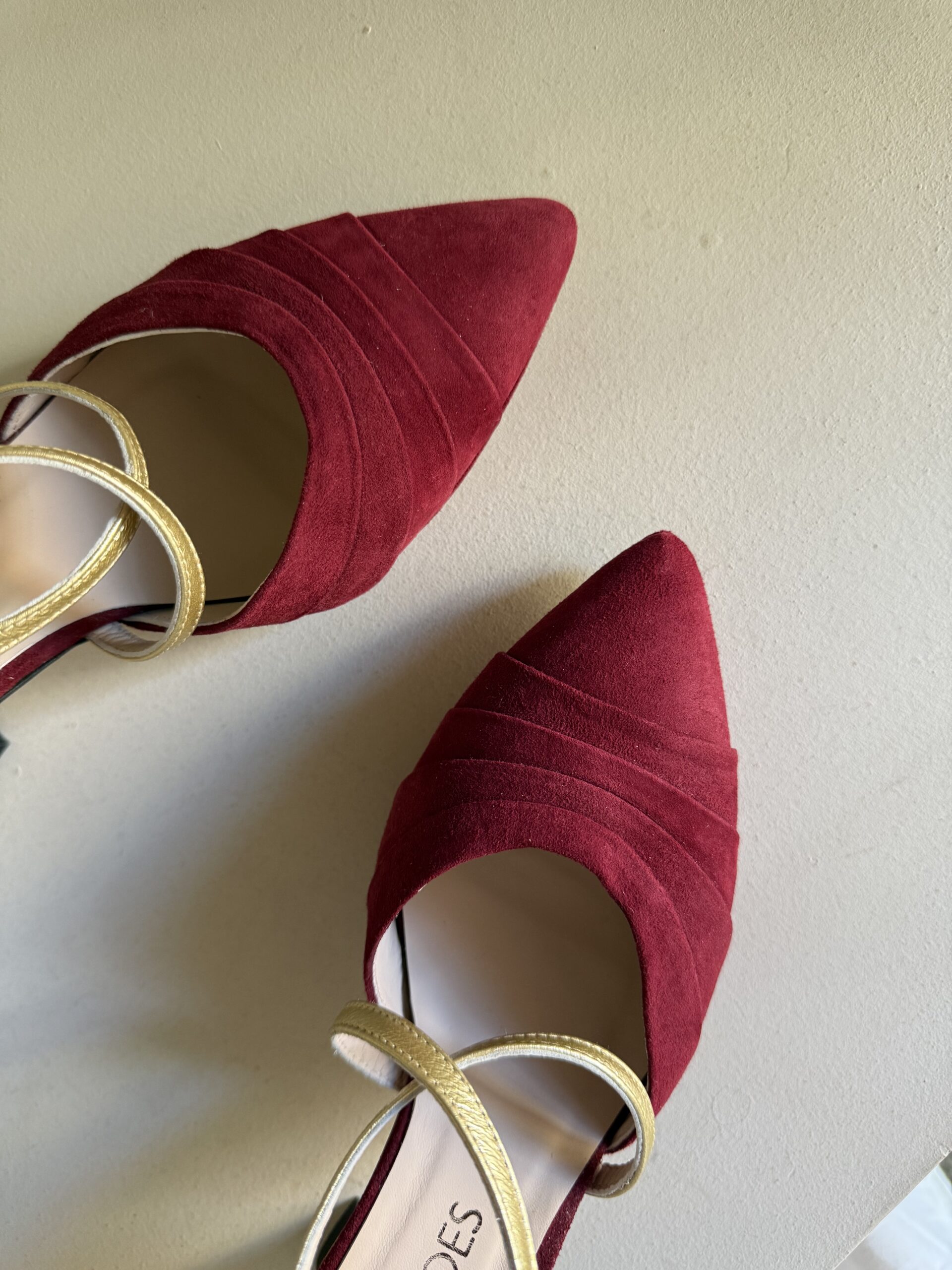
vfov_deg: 71.6
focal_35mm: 24
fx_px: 880
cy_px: 635
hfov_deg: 56.8
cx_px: 476
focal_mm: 6.76
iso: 250
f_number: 1.78
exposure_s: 1/60
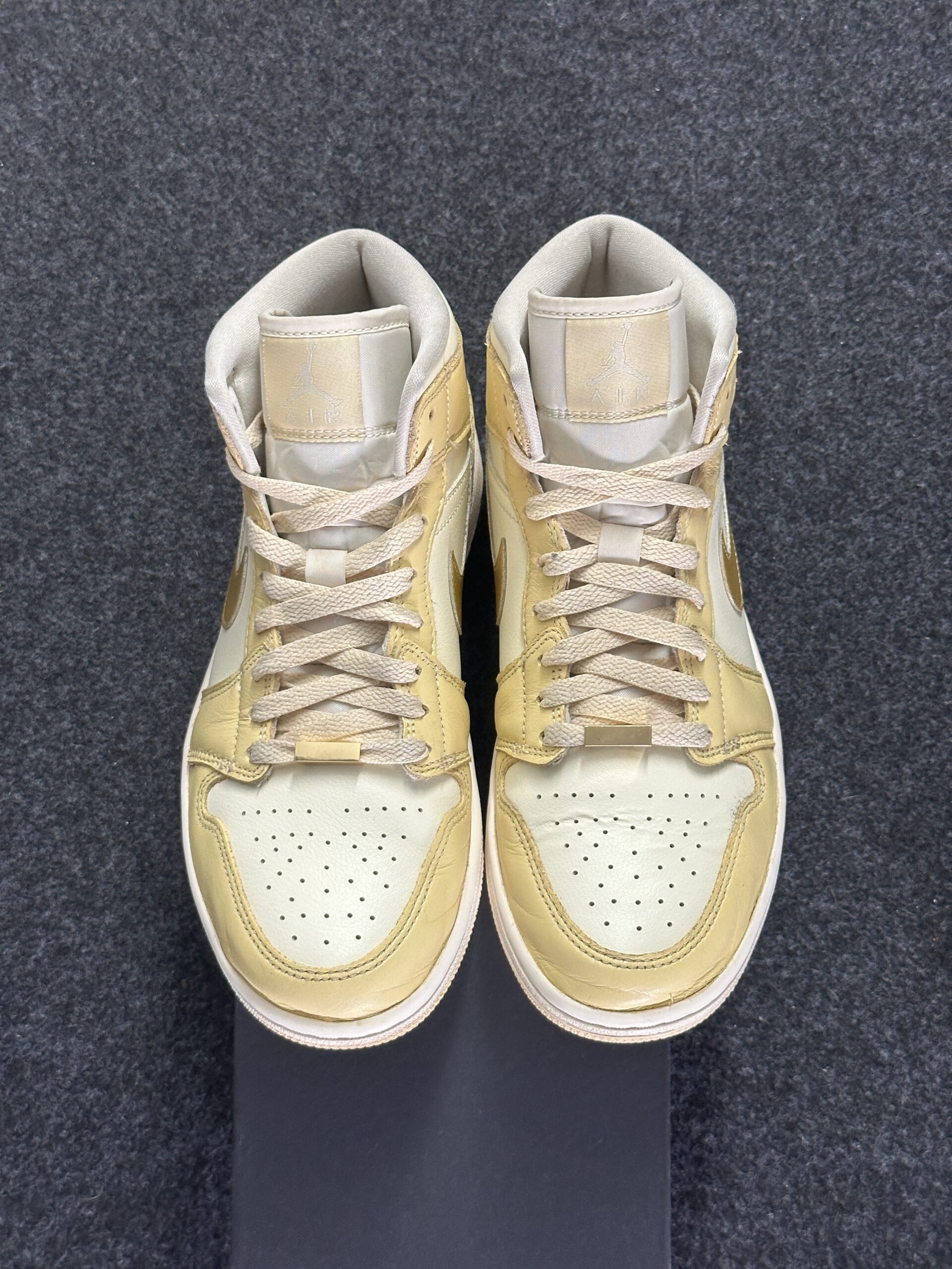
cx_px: 476
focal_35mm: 48
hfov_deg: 30.3
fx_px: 1760
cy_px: 634
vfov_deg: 39.7
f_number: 1.78
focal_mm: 6.86
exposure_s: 1/50
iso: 160
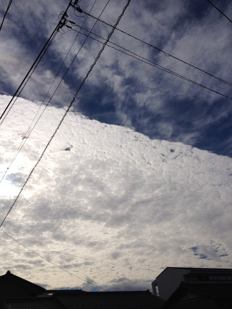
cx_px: 116
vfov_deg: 52.6
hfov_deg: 40.7
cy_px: 154
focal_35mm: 35
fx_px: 313
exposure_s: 1/11111
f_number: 2.4
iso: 50
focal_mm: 4.28
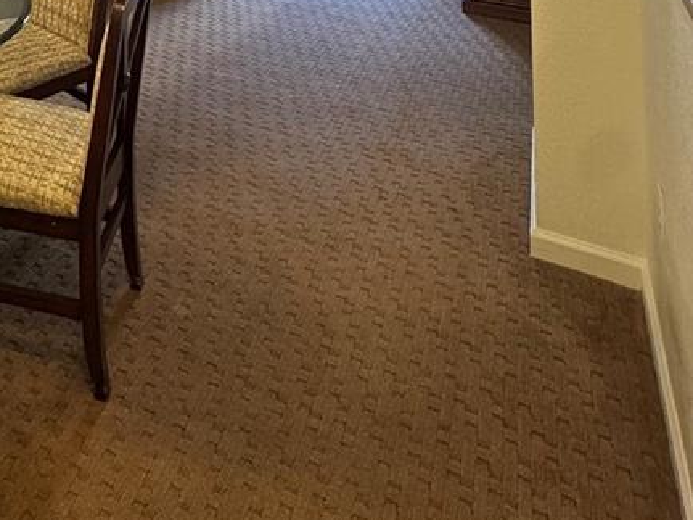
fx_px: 781
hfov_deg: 42.5
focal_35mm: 39
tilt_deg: +1.6
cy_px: -293
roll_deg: +0.1
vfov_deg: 25.6
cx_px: 27
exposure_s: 1/60
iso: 250
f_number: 2.2
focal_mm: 2.22
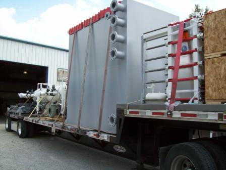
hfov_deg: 51.4
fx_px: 235
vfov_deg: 39.7
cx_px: 113
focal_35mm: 36
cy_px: 85
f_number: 4.8
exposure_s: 1/310
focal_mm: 6
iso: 80
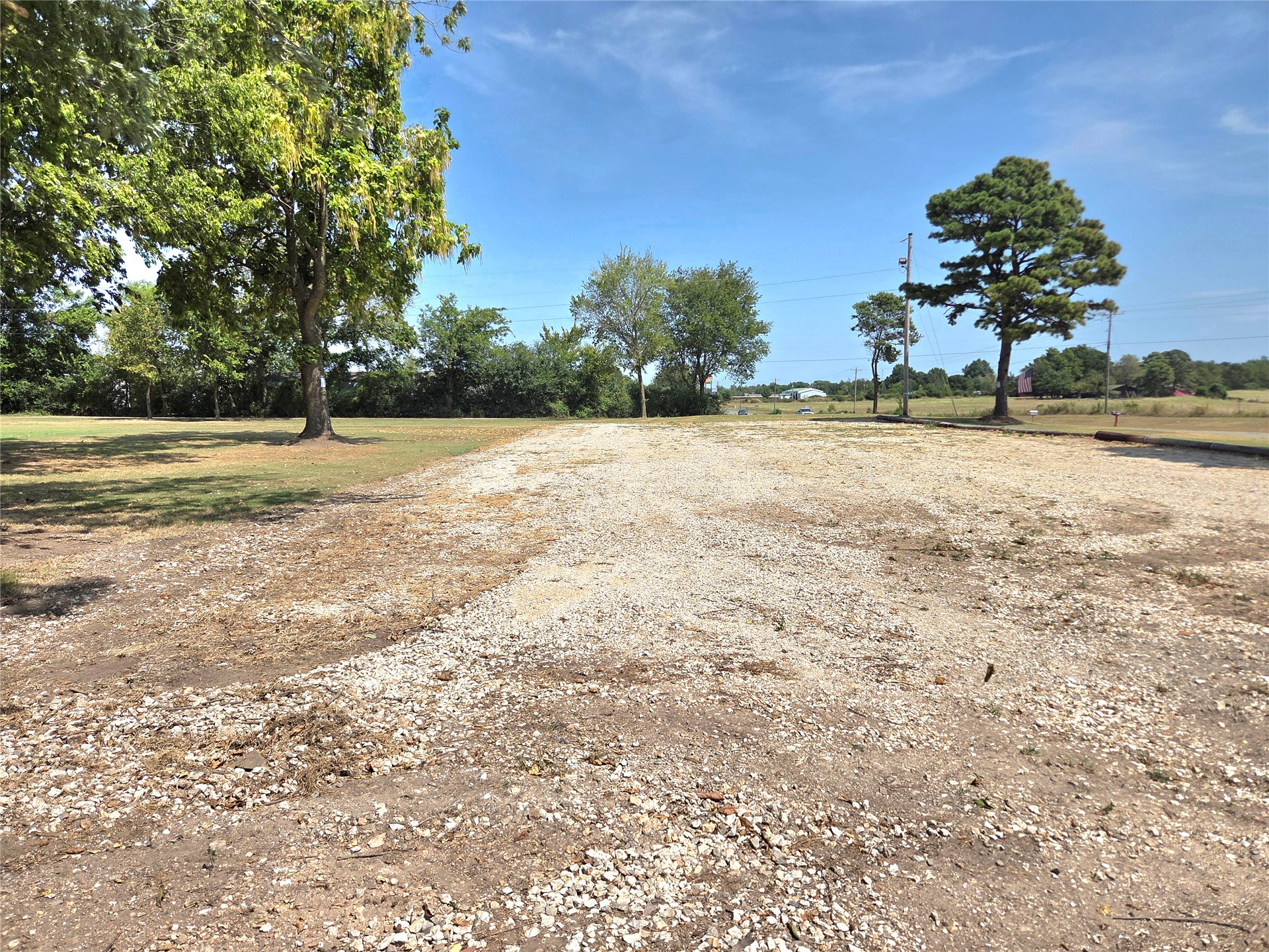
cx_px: 634
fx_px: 843
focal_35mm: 23
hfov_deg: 73.9
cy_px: 476
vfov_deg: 58.9
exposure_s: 1/10000
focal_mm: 5.4
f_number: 1.8
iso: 80
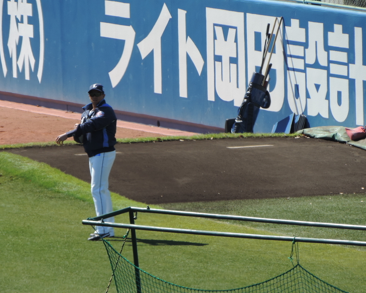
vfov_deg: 2.5
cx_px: 181
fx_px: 6588
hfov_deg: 3.2
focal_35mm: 608
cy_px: 146
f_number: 4.9
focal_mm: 89.1
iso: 80
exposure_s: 1/320
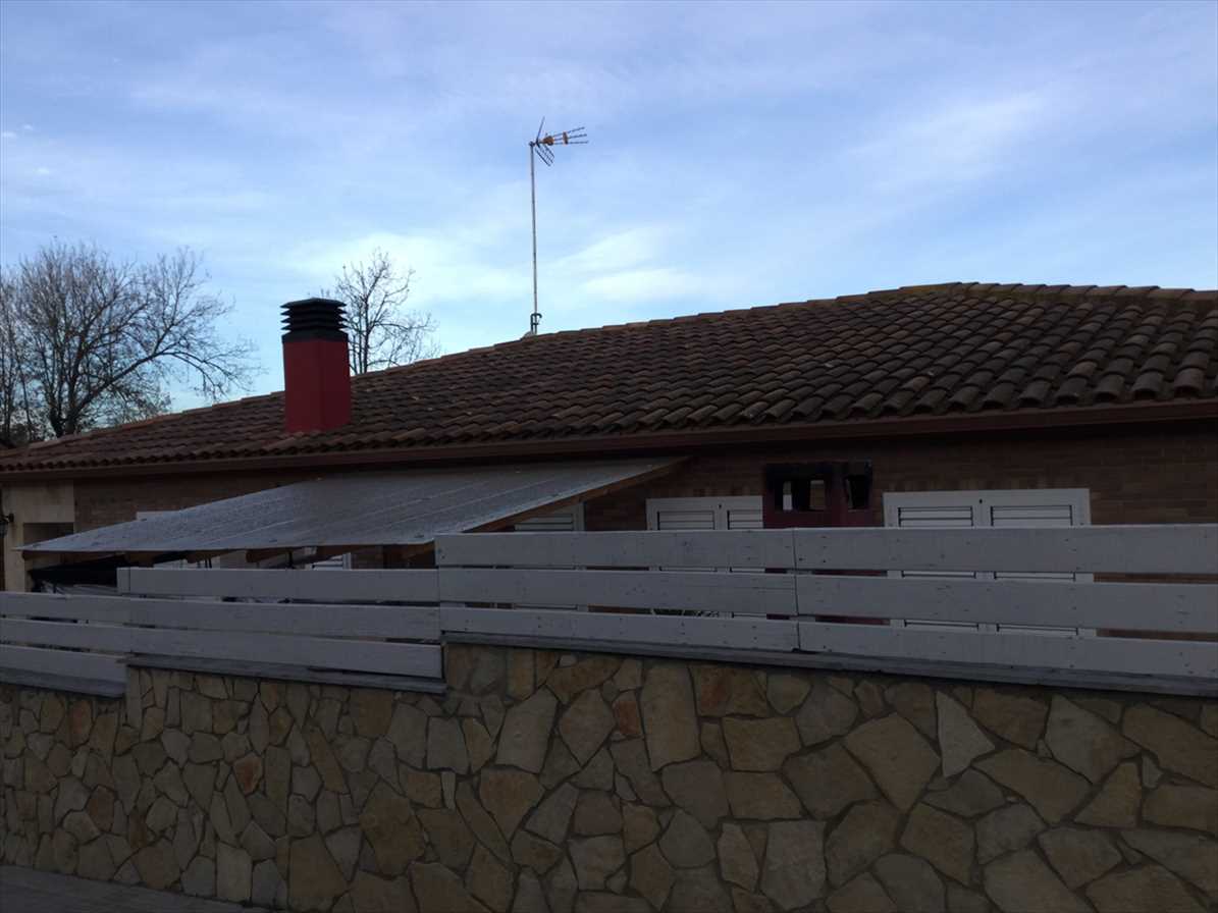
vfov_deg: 45.4
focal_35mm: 31
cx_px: 609
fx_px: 1091
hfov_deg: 58.4
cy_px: 456
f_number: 2.4
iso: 25
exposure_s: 1/228
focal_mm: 3.3
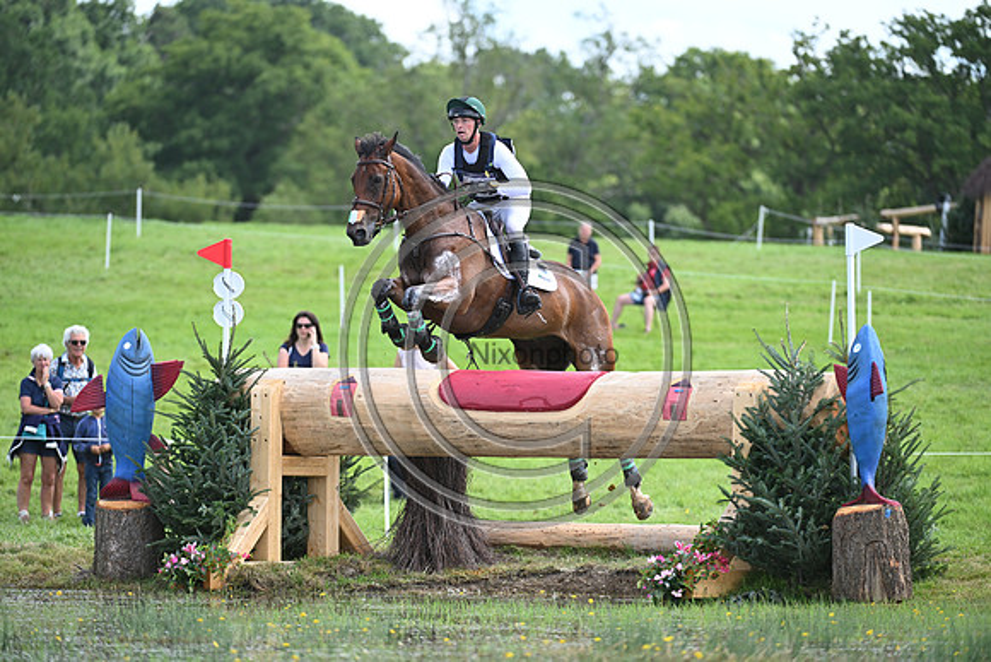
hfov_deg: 7.6
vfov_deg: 5.1
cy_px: 331
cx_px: 496
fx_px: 7434
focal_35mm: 270
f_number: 5
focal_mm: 270
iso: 800
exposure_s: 1/1600
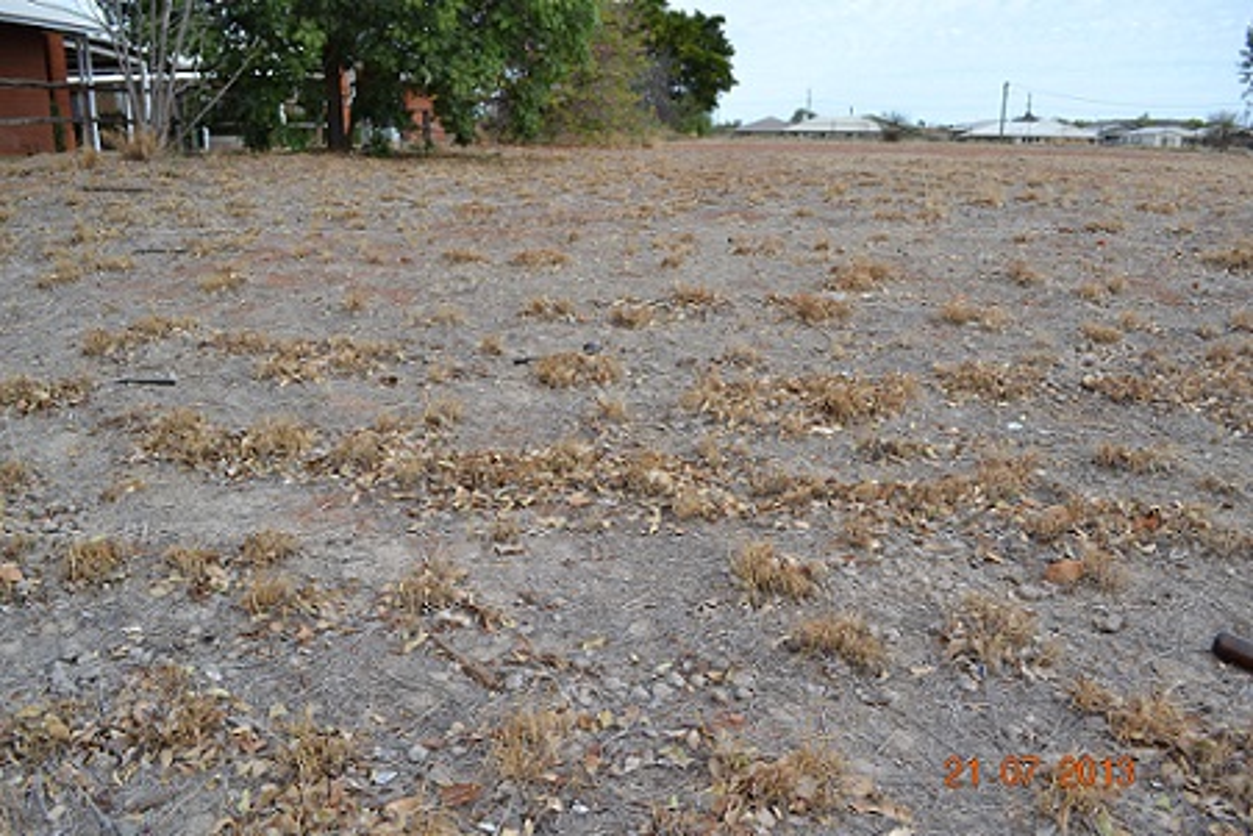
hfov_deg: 67.4
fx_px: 940
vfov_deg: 48.0
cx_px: 626
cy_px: 418
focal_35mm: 27
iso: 100
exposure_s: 1/160
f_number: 6.3
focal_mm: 18
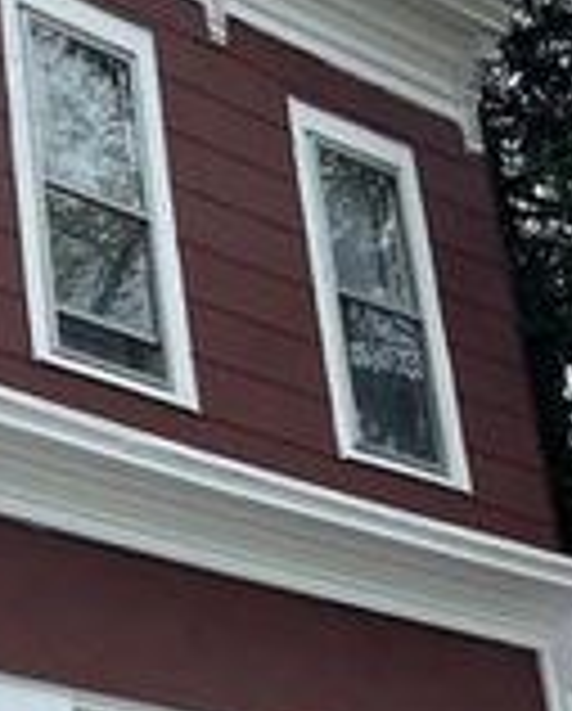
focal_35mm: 107
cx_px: -356
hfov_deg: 13.4
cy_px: 443
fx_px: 2258
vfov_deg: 17.9
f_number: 1.6
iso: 50
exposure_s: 1/3215
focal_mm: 5.1
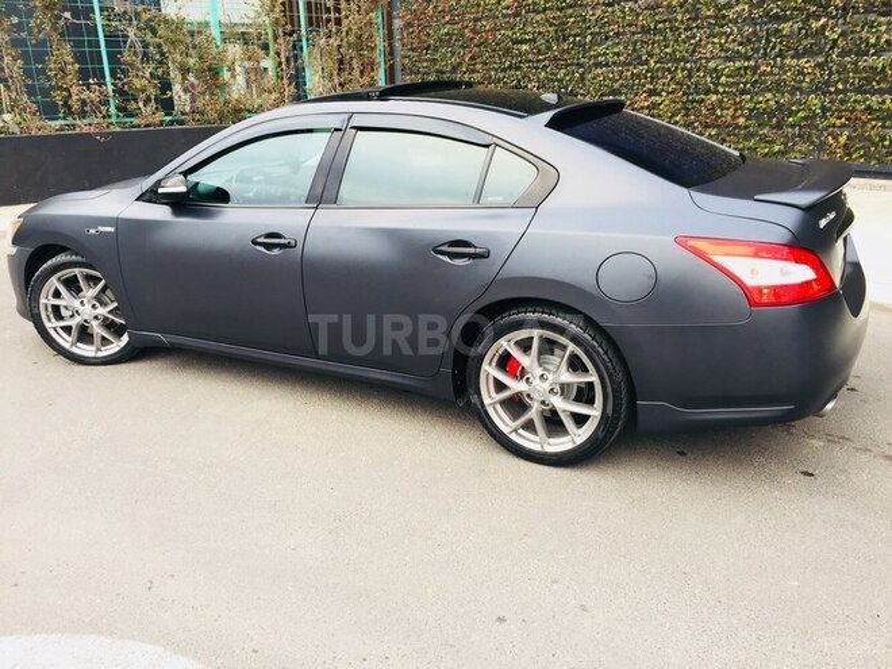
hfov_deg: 61.7
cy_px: 334
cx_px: 446
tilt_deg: -17.5
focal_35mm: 29
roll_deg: +1.3
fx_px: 747
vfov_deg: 48.2
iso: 40
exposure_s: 1/50
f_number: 2.2
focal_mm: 4.15
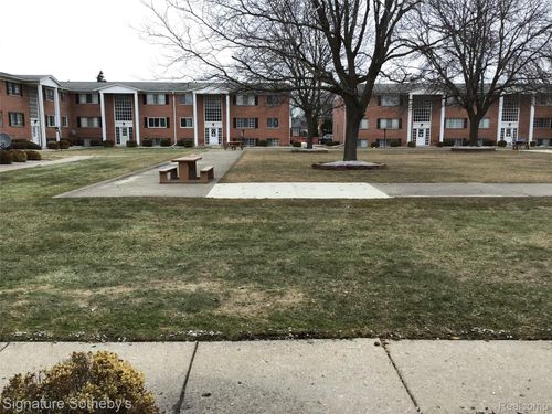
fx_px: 494
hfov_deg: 58.4
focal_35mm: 31
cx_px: 276
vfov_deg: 45.4
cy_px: 207
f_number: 2.4
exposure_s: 1/120
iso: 32
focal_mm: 3.3
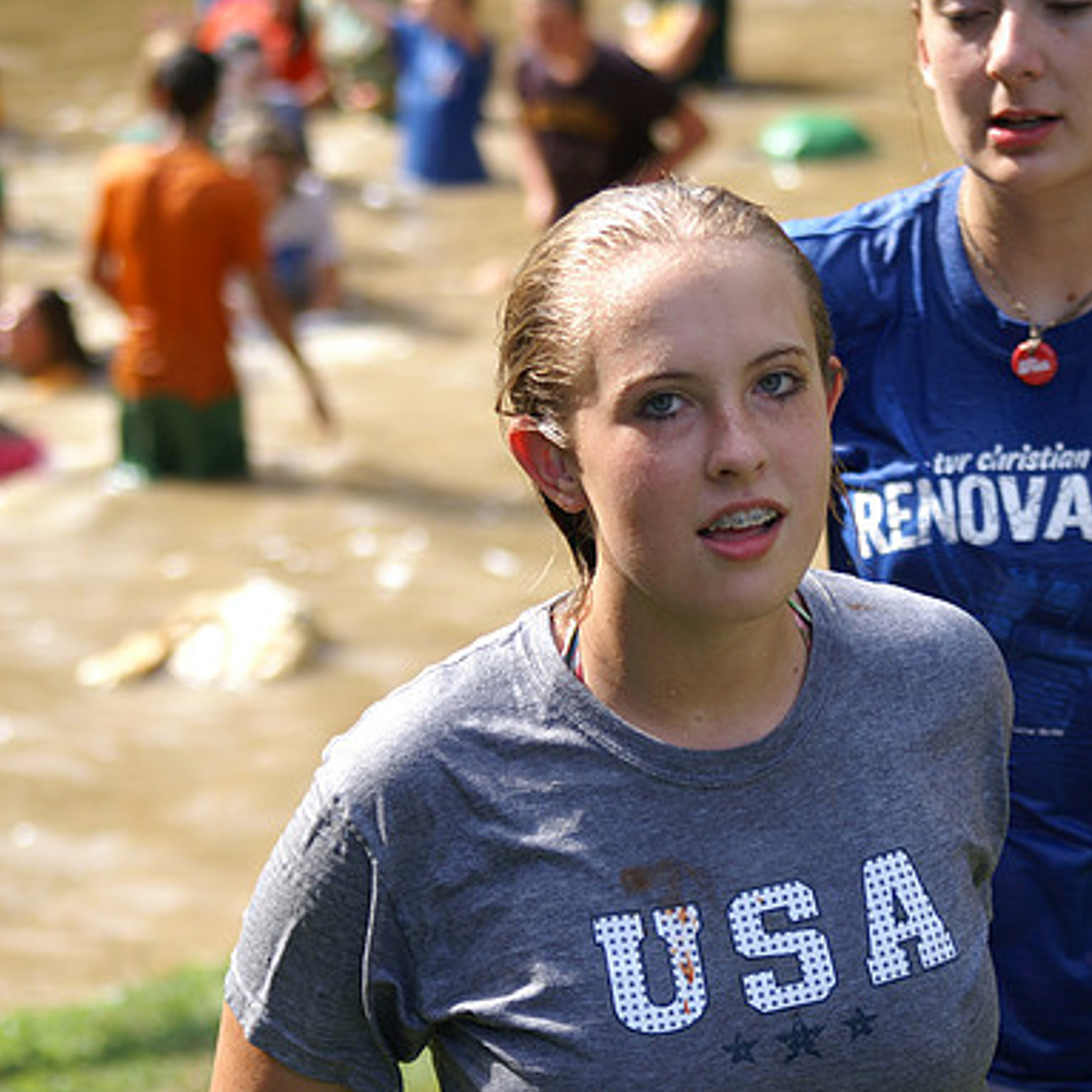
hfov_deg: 12.9
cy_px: 545
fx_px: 4818
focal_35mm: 135
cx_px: 704
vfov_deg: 12.9
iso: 100
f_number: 4.5
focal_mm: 70
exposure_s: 1/250
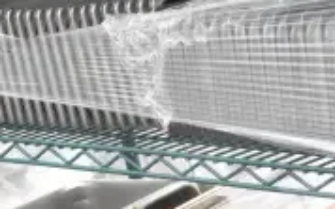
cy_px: 330
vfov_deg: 10.0
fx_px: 1150
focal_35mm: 126
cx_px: 444
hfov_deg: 15.7
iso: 6400
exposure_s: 1/1000
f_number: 16
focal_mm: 24
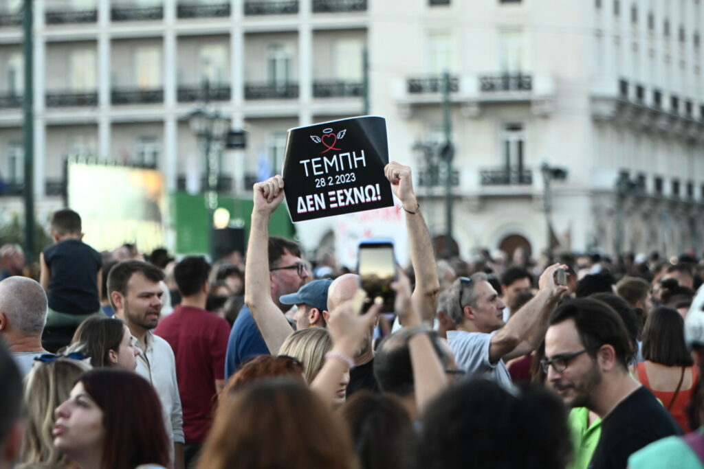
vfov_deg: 12.5
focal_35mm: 110
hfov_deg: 18.6
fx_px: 2151
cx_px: 352
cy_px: 234
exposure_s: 1/320
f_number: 2.8
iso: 1250
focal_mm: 110
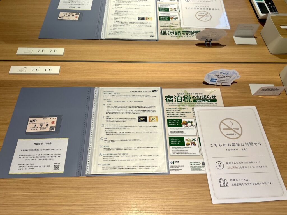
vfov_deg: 53.1
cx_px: 144
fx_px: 216
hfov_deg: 67.3
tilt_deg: -58.6
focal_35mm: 26
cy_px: 108
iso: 50
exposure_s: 1/100
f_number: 1.5
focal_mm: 5.7
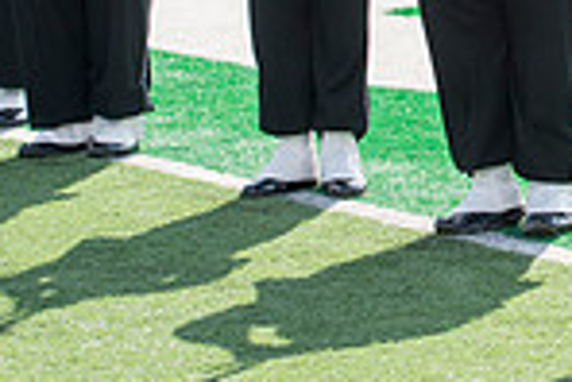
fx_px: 4660
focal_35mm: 293
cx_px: 978
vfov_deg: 4.7
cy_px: -274
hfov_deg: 6.9
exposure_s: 1/1000
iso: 200
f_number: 4.5
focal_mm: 75
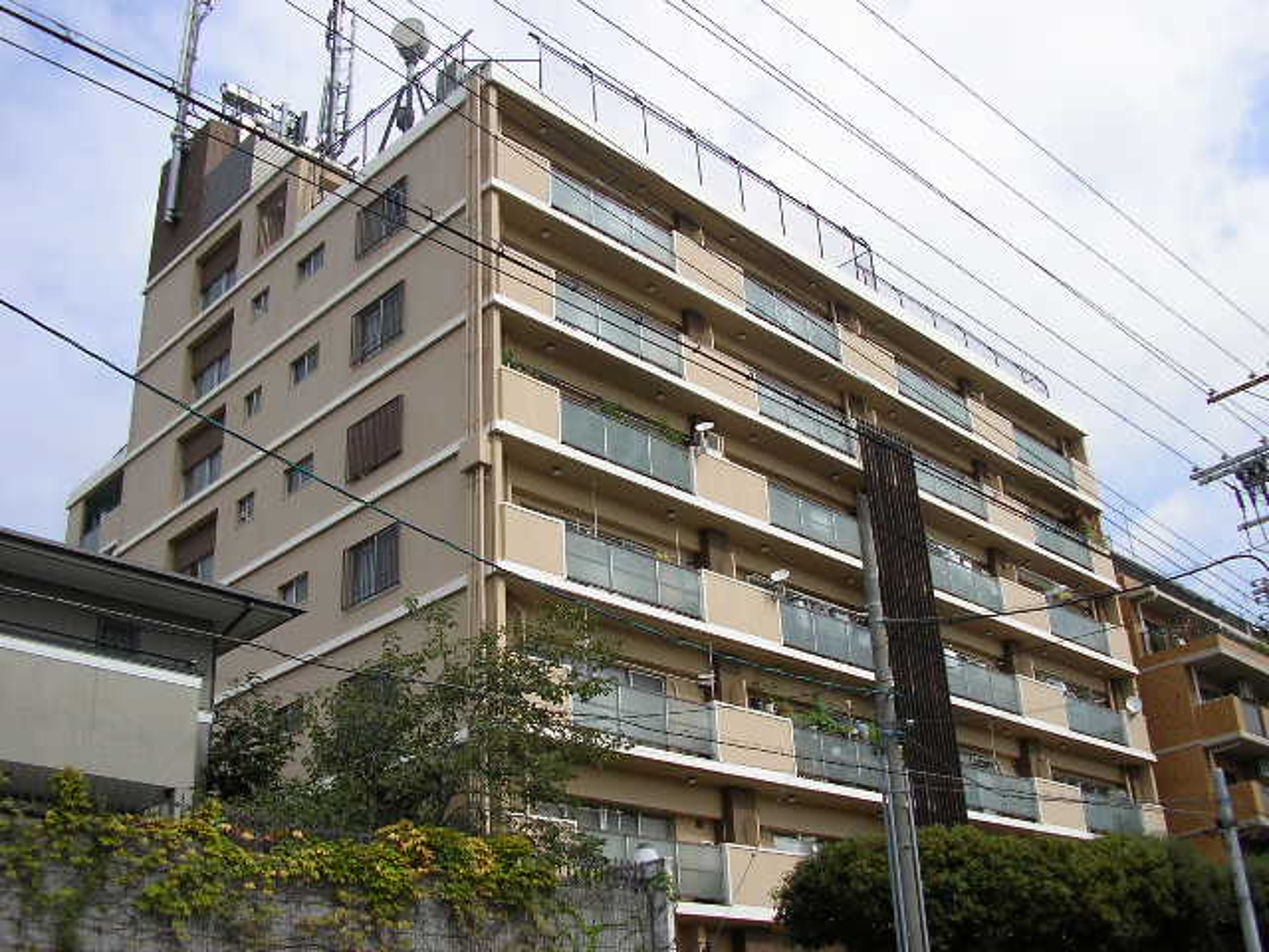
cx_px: 634
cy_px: 476
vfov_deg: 37.7
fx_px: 1393
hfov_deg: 49.0
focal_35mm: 38
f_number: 4.1
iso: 71
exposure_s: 1/714
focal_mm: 5.8
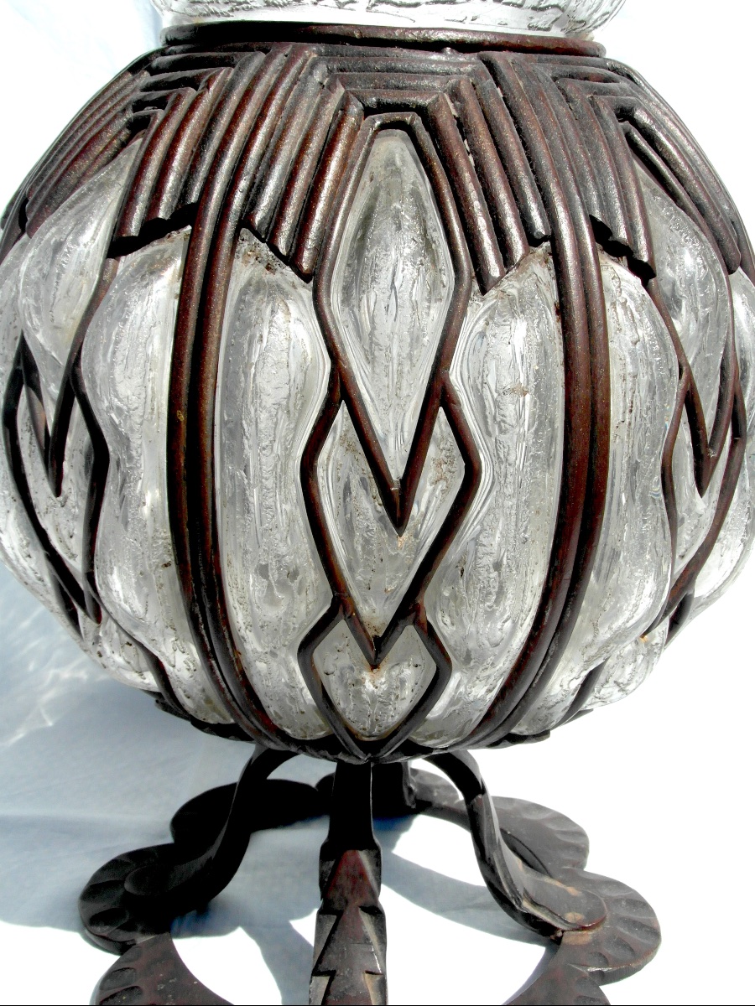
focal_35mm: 41
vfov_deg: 45.8
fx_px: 1192
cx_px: 378
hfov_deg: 35.1
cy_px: 503
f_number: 5.8
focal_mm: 6.8
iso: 80
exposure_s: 1/350
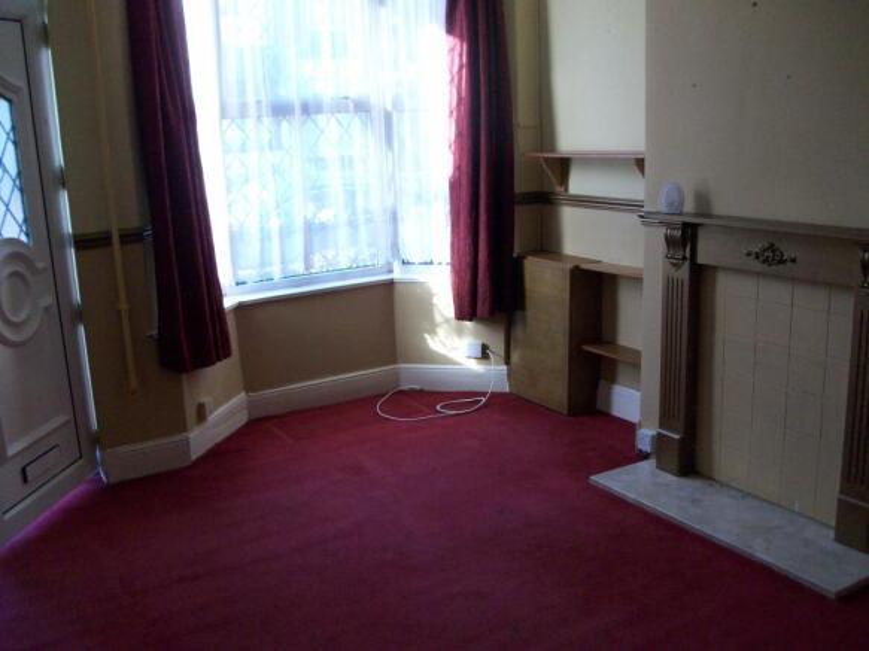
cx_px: 434
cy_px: 326
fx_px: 853
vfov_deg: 41.8
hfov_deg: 54.0
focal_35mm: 34
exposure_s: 1/74.3
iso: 160
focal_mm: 5.7
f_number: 2.8
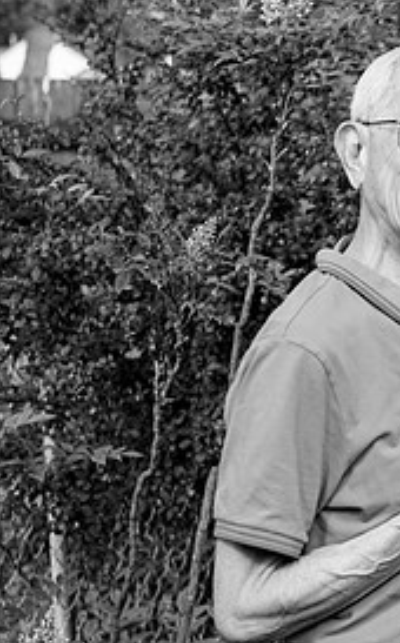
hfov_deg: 9.0
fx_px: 2431
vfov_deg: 15.0
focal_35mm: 139
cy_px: 415
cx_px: 686
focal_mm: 55
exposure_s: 1/400
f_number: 4.5
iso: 500
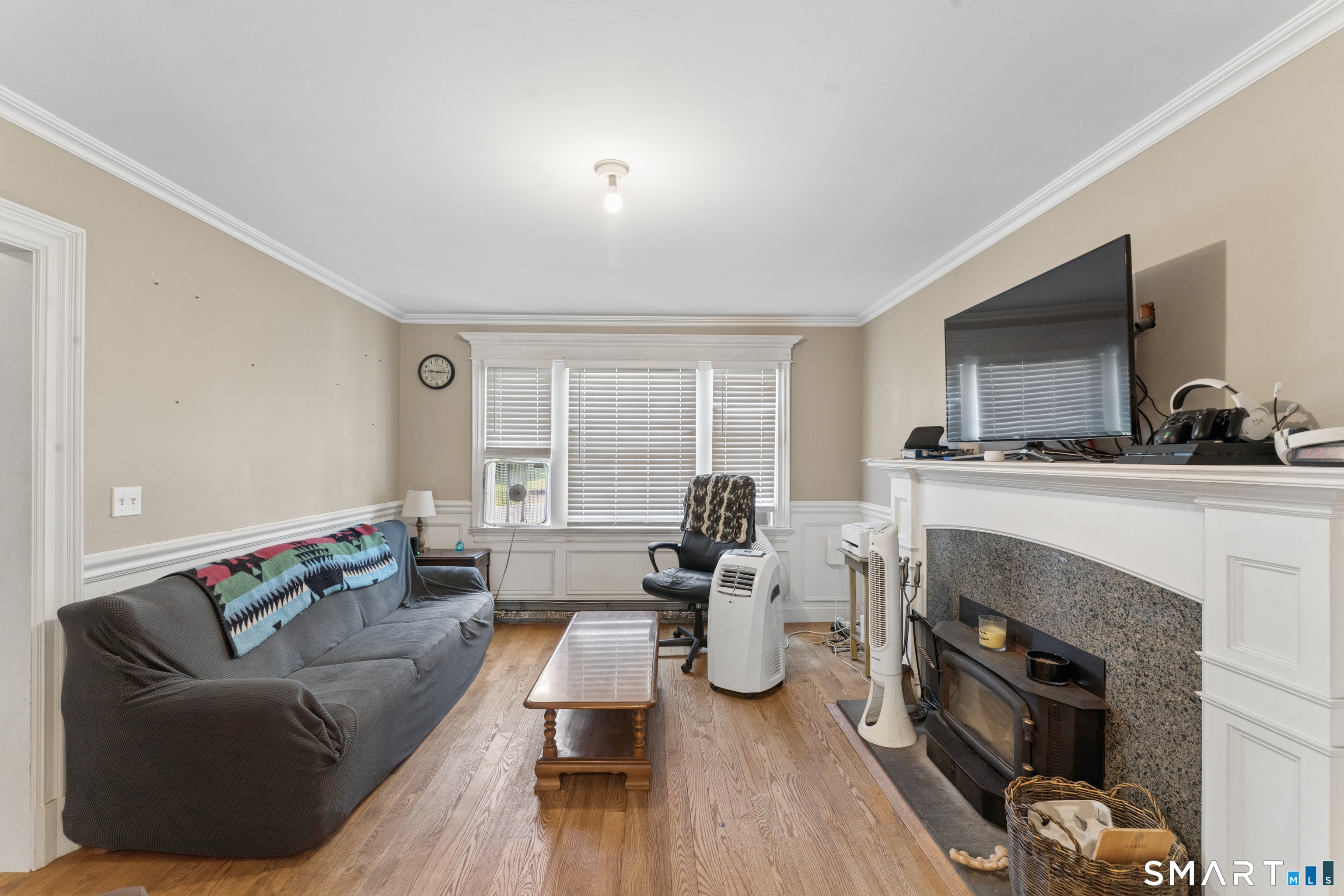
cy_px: 448
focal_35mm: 14
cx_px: 672
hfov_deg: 104.3
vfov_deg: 81.2
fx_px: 523
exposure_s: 1/10
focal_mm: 14
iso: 400
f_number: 13
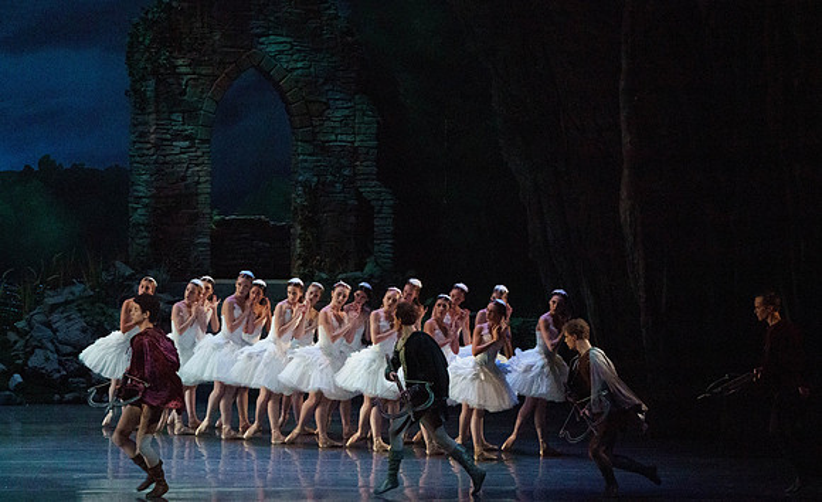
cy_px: 263
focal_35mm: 182
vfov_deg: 7.1
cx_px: 411
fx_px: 4043
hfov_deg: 11.6
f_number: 5.6
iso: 8000
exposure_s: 1/250
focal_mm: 173
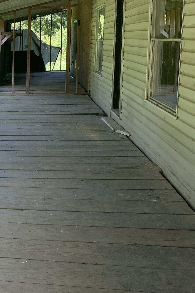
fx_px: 439
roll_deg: +1.8
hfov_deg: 22.5
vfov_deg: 36.8
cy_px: 124
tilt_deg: -11.2
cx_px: -56
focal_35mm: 54
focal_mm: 4.25
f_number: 1.8
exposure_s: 1/446
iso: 32
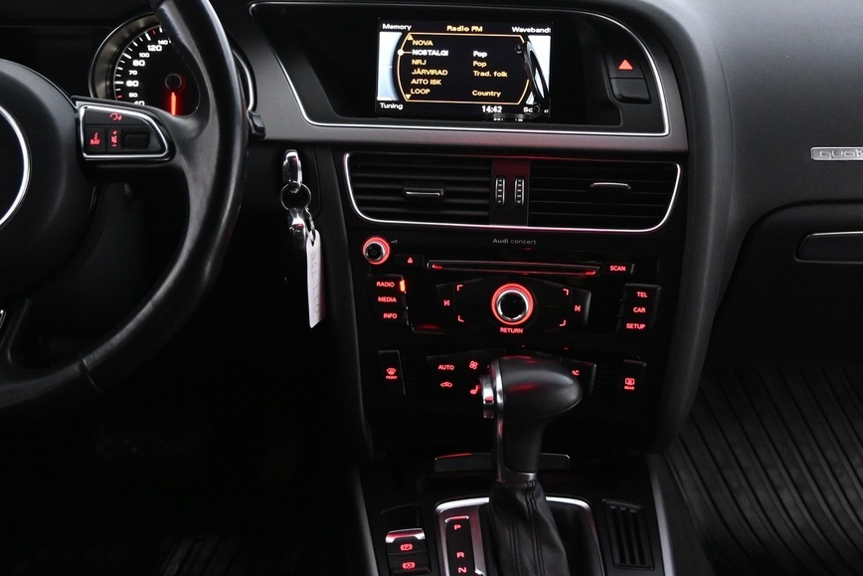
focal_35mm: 57
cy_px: 163
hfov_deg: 34.8
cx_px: 449
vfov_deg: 23.4
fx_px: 1376
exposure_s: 1/30
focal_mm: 20.5
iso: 3600
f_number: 3.8
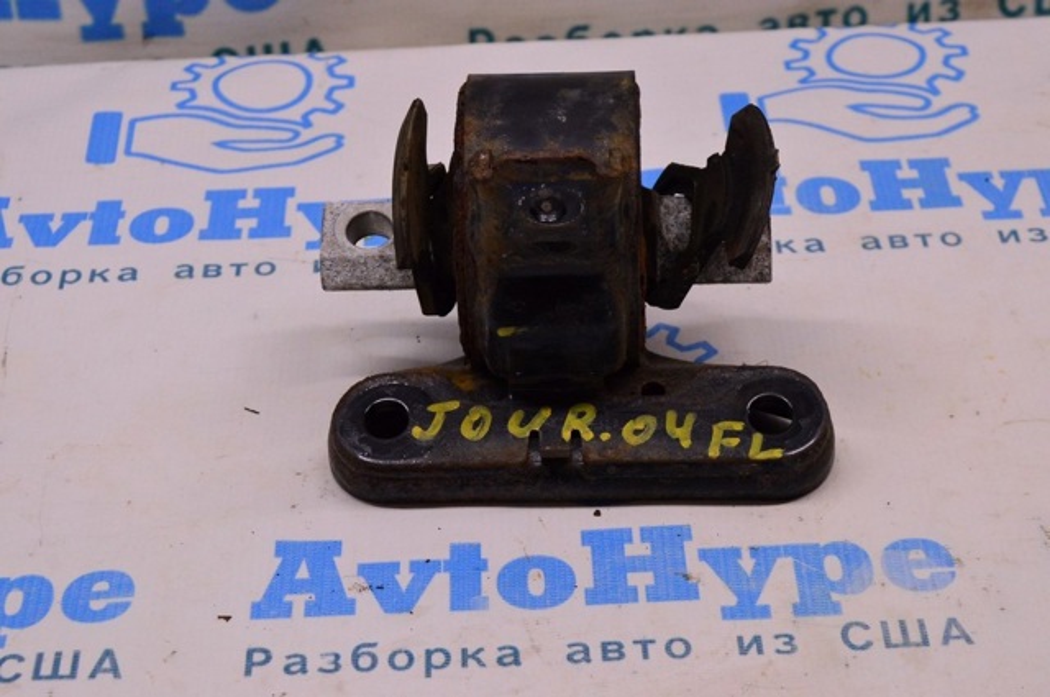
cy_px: 348
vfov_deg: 16.5
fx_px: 2403
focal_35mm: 82
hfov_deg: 24.6
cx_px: 525
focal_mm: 55
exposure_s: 1/125
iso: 1600
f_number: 8
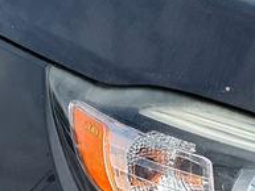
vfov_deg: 9.3
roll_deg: +4.2
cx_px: 350
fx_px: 1172
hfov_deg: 12.0
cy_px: 165
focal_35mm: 159
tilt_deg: -14.4
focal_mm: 6.76
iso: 80
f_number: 1.78
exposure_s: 1/3096
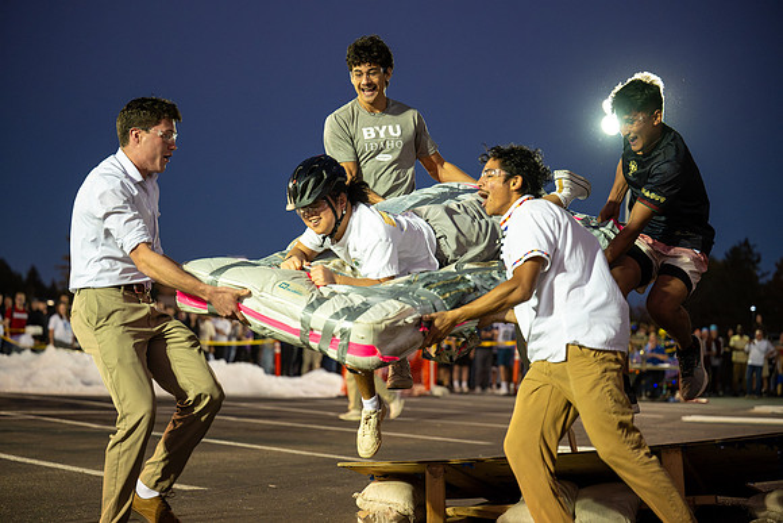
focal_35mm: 72
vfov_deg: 18.9
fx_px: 1566
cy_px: 262
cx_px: 392
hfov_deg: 28.1
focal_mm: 72
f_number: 2.8
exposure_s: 1/640
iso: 4000
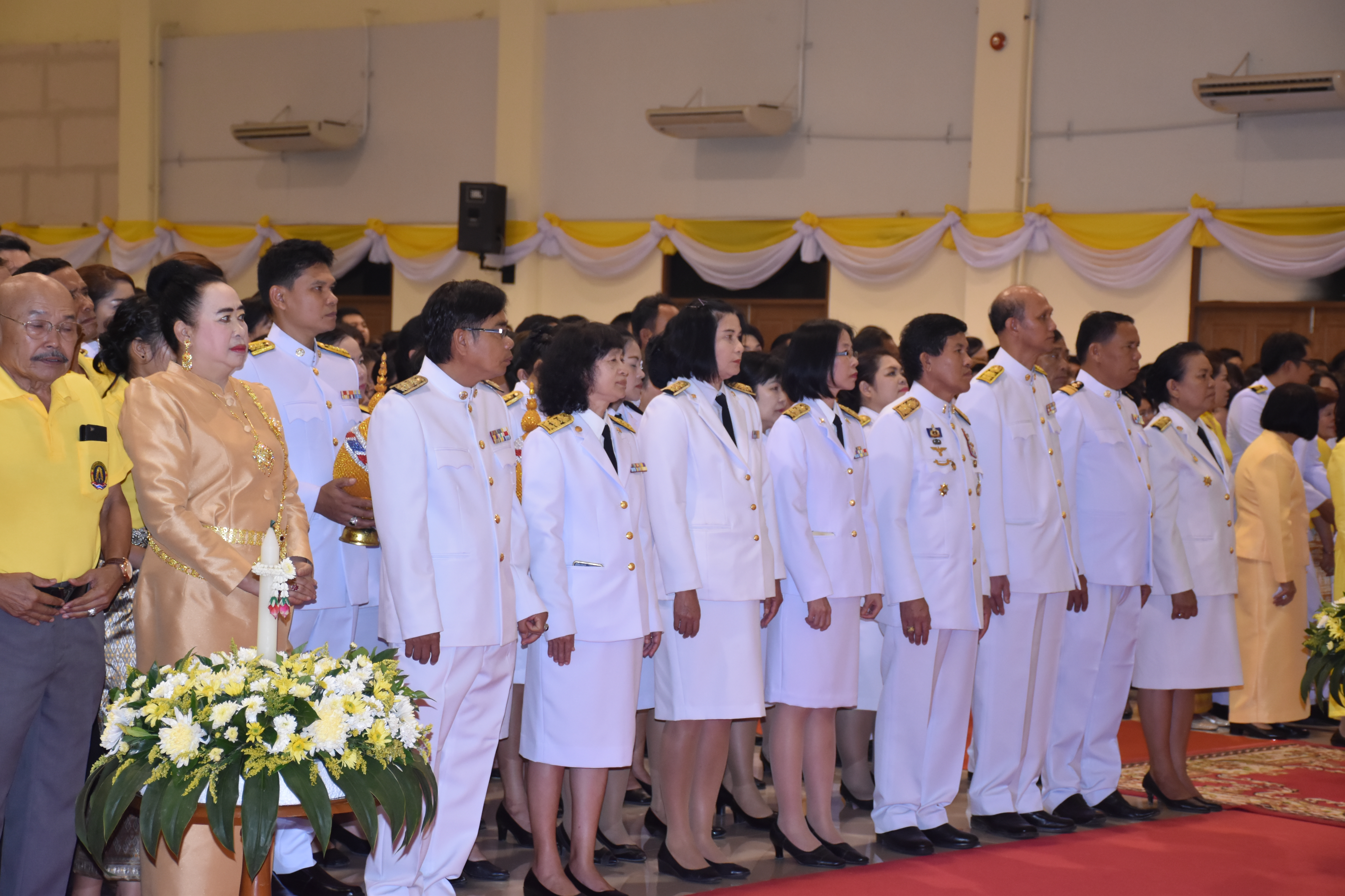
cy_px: 448
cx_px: 672
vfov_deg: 17.5
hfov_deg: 26.0
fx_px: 2914
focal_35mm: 78
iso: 1250
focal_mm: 52
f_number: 4.8
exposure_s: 1/60
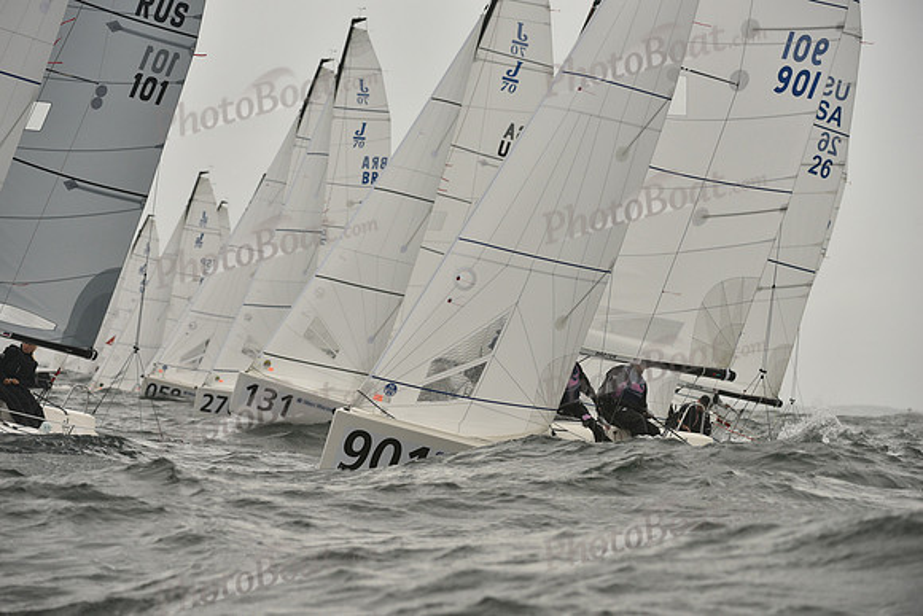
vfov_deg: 6.9
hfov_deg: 10.3
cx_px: 462
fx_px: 5129
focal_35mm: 200
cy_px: 308
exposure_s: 1/1250
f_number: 6.3
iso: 400
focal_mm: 200
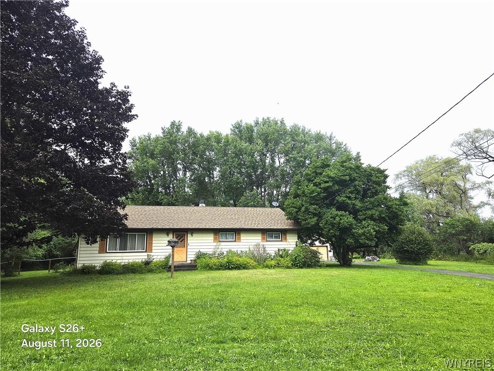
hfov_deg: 73.9
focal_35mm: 23
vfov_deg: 58.9
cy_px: 186
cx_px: 247
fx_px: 328
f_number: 1.8
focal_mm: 5.4
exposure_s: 1/3618
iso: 80
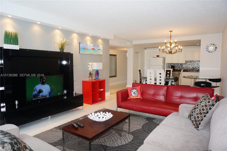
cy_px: 76
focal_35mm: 24
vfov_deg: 53.0
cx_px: 114
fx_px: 151
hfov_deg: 73.8
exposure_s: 1/60
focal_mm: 16
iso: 400
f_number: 4
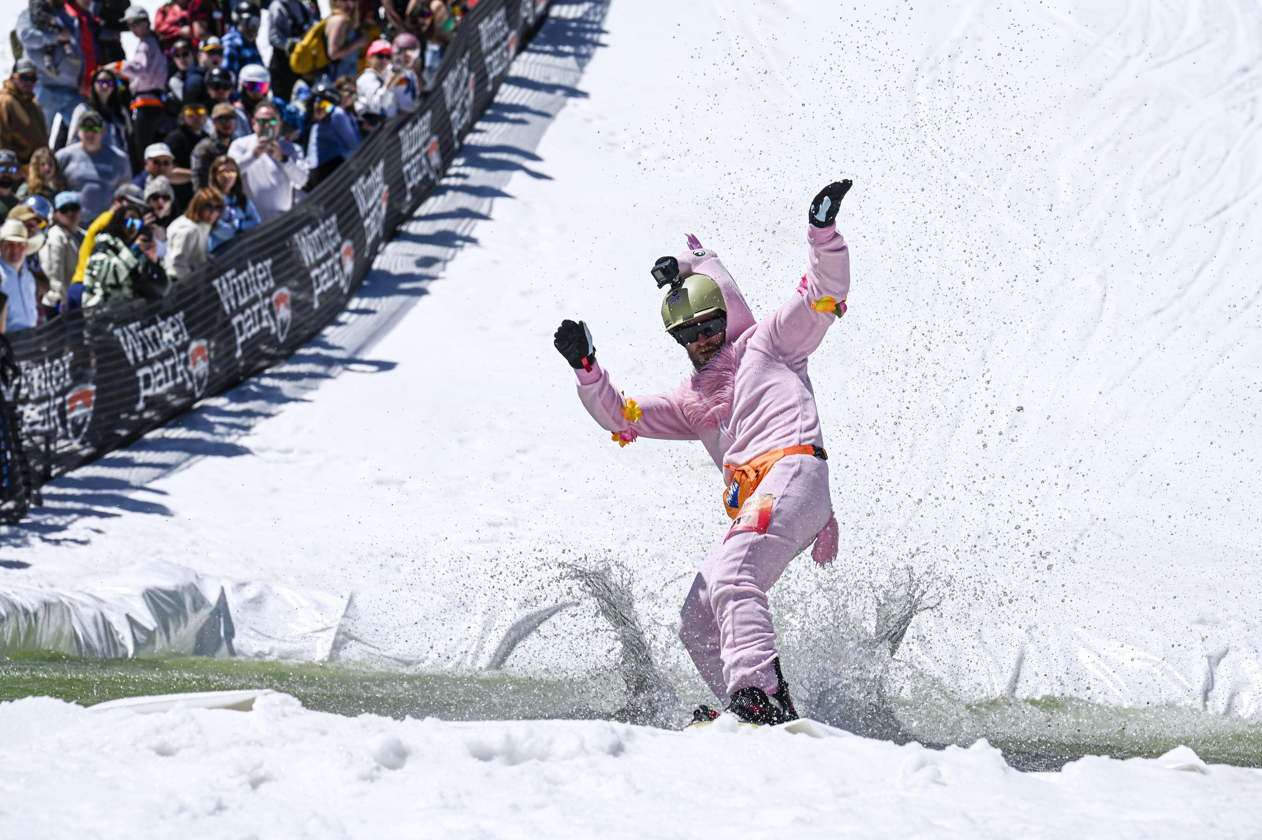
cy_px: 420
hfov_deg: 10.8
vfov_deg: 7.2
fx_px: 6656
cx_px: 631
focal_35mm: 190
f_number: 8
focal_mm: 190
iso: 100
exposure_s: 1/1000
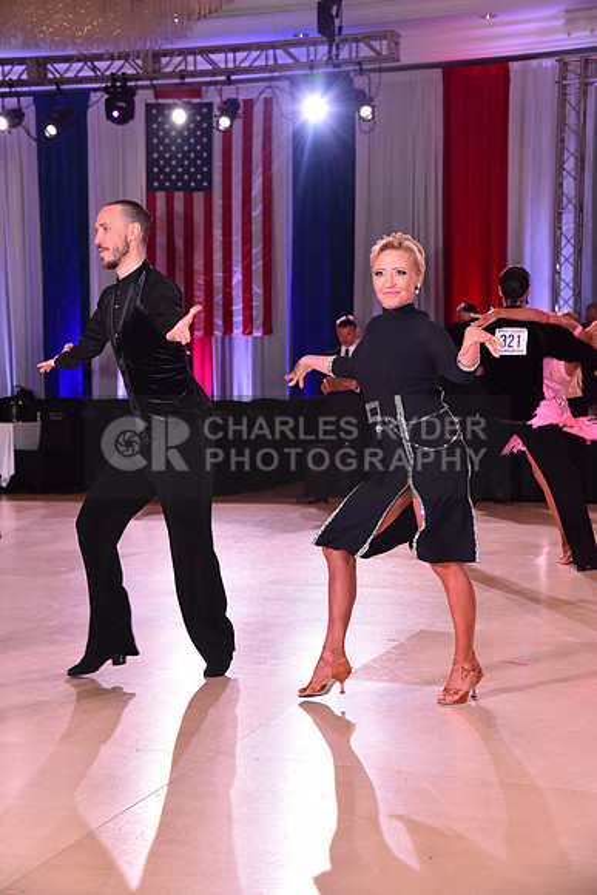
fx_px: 1541
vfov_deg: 32.4
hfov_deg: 21.9
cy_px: 448
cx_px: 298
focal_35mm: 62
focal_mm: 62
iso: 2500
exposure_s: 1/320
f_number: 7.1
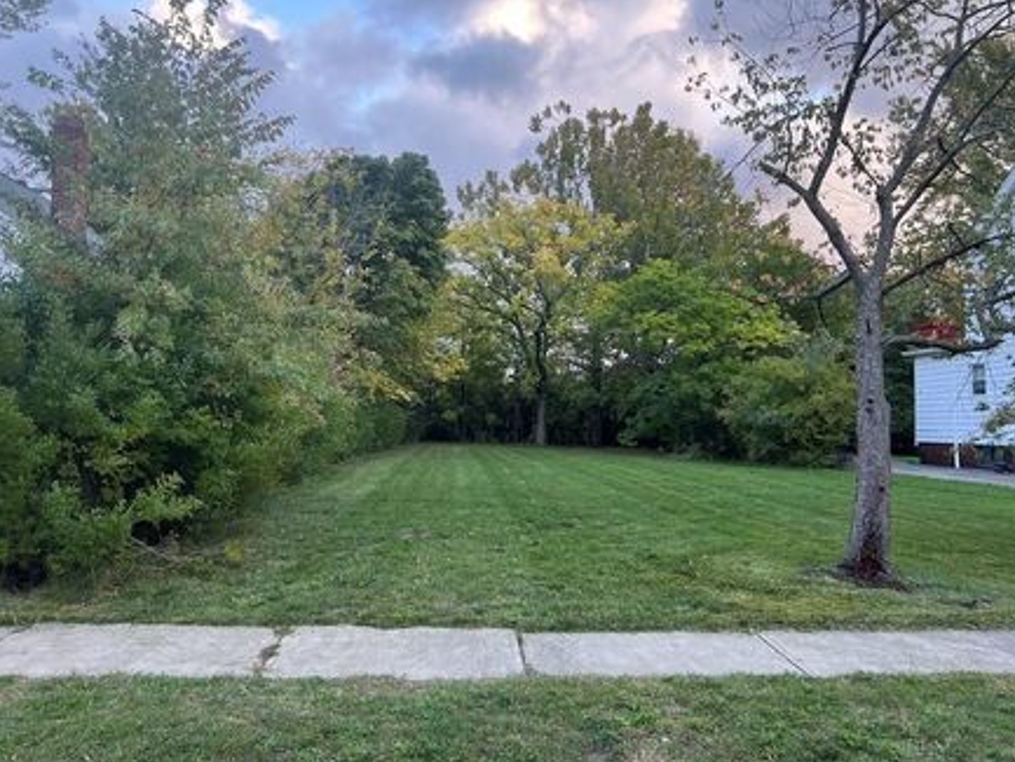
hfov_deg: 59.9
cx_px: 492
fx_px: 880
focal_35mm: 30
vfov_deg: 46.8
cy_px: 360
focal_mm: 5.7
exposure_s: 1/157
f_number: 1.5
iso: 50
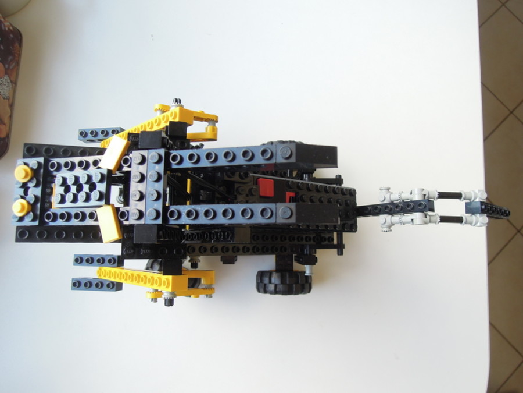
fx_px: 363
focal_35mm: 24
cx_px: 262
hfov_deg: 71.6
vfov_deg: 56.8
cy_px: 196
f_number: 2.8
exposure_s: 1/80
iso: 160
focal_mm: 4.3
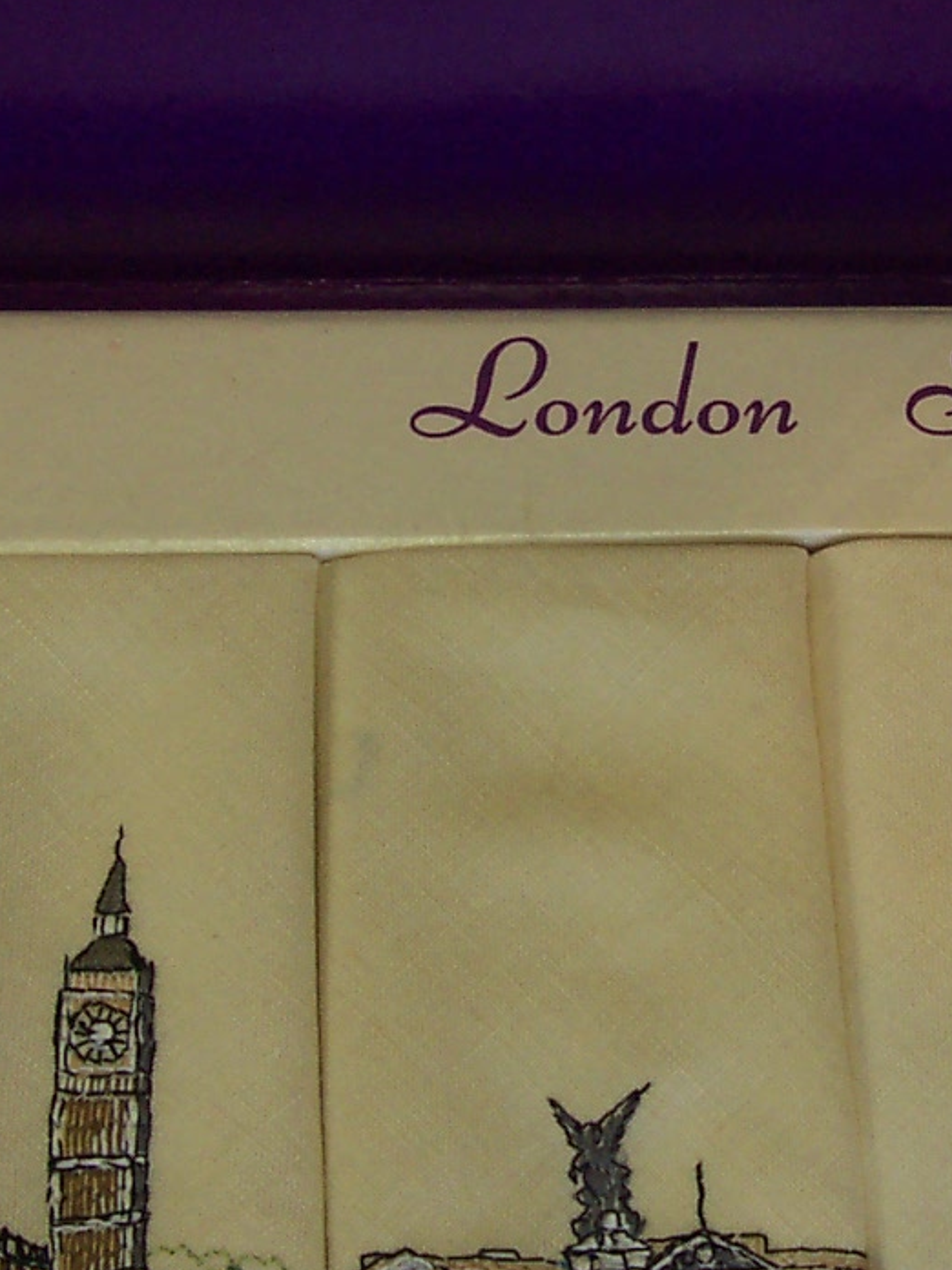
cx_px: 833
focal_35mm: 88
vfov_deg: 22.2
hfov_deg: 16.6
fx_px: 3227
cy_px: 573
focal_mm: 5.6
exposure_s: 1/125
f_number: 2.8
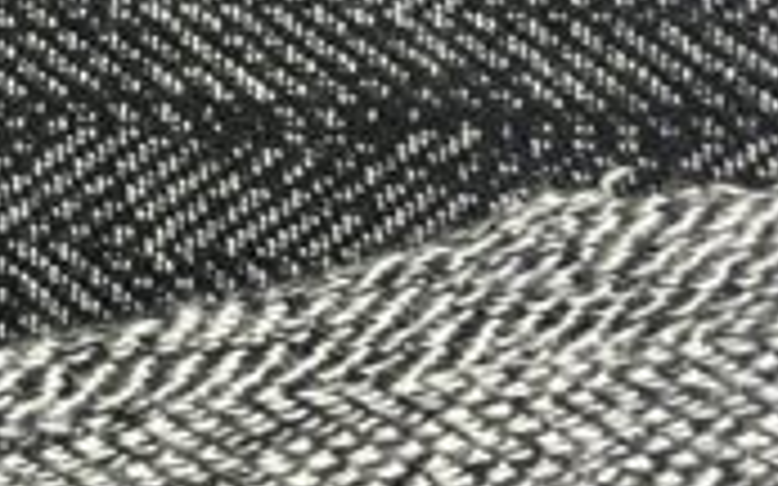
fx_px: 2098
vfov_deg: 13.0
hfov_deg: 18.0
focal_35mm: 99
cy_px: -14
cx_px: -495
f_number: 2
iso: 640
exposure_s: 1/30
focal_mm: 6.98
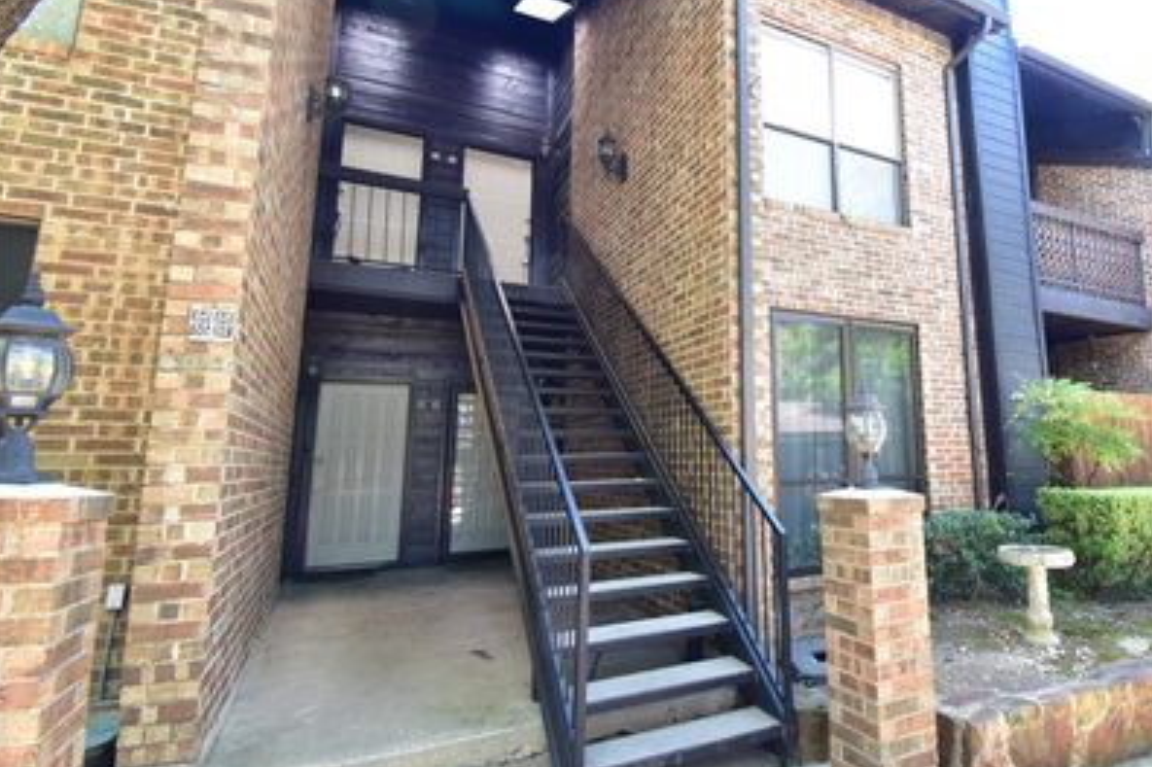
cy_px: 351
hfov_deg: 85.2
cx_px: 720
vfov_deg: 64.4
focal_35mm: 19
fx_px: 608
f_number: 7.1
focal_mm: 10
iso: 280
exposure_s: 1/15
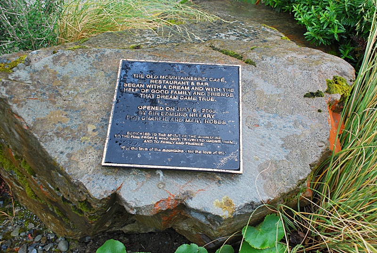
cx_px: 188
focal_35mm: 42
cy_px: 126
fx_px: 440
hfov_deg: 46.3
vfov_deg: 32.0
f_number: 6.3
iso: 100
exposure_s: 1/60
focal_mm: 28
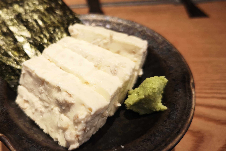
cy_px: 70
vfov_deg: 39.9
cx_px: 81
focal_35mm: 33
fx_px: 207
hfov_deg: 56.4
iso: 200
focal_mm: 6.45
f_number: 1.62
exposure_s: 1/99.9
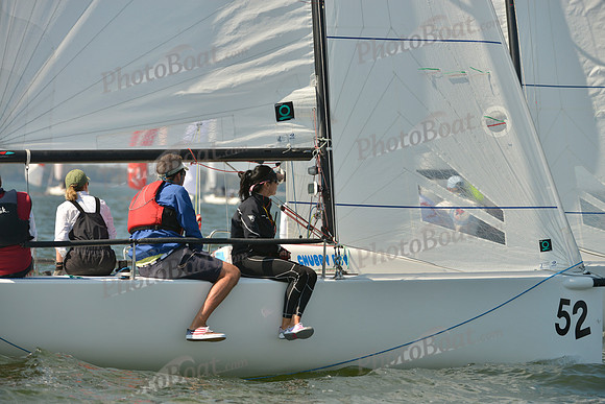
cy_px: 202
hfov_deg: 9.8
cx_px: 302
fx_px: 3530
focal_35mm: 210
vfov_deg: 6.5
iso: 280
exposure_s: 1/1600
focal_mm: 210
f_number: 6.3
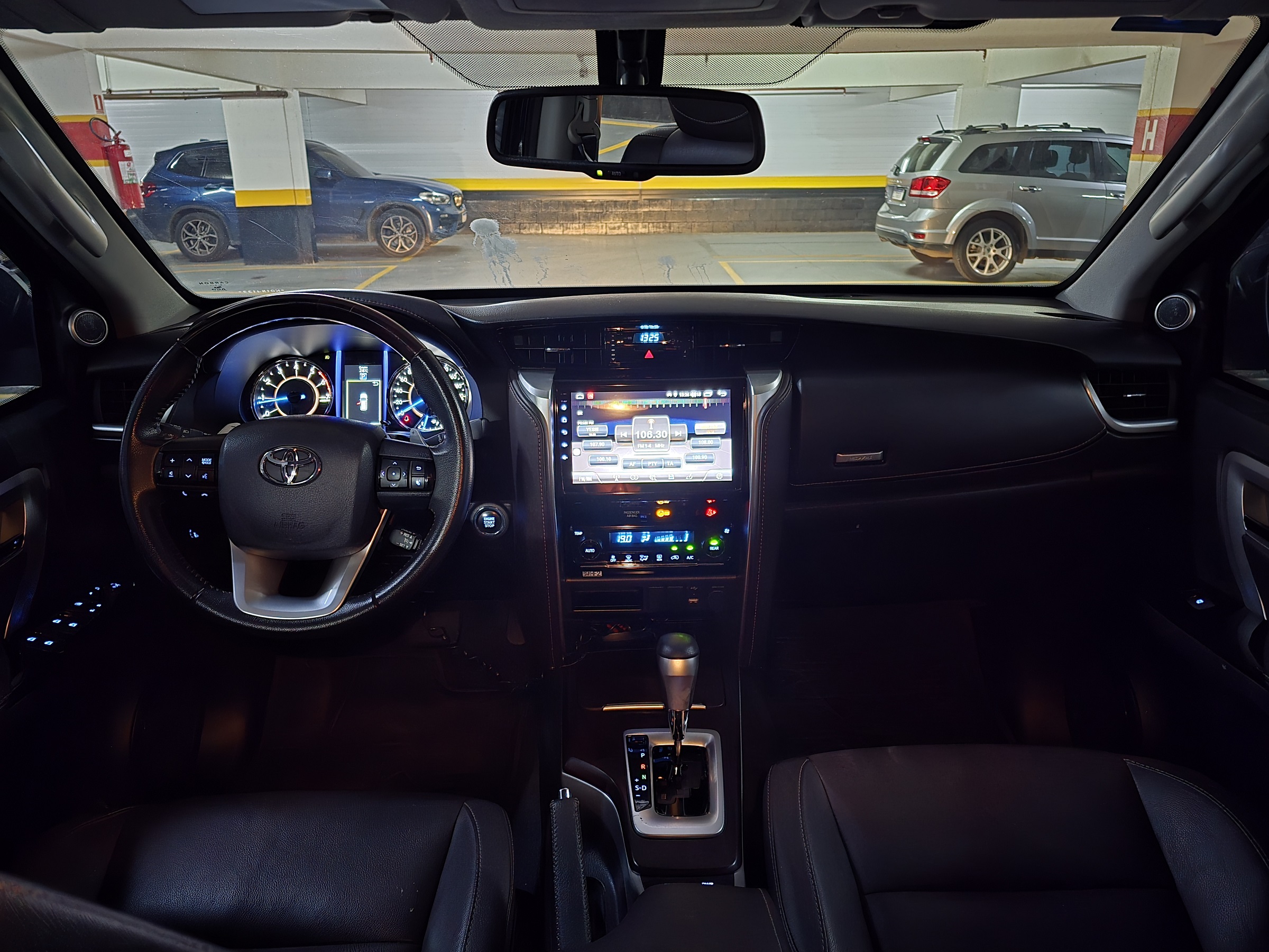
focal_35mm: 23
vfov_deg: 58.9
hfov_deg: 73.9
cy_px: 476
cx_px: 634
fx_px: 843
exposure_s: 1/30
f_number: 1.7
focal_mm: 6.3
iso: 2000
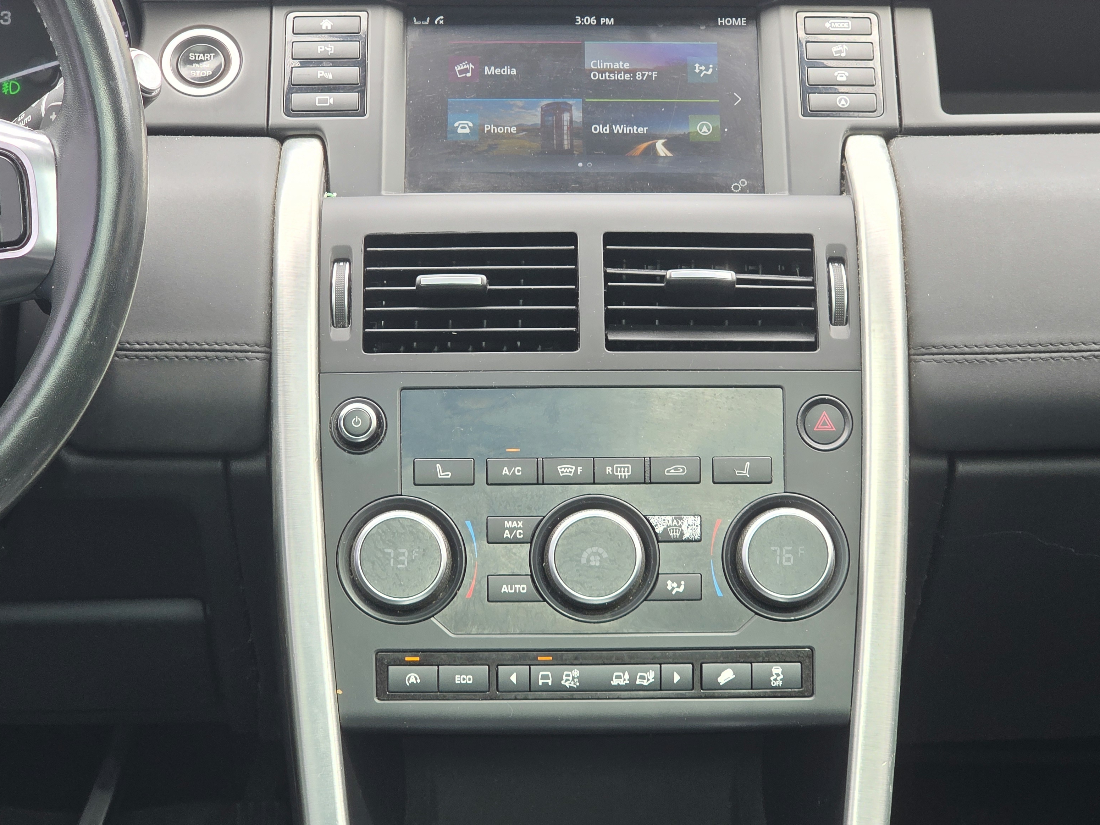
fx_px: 2828
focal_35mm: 89
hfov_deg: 22.0
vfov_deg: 16.6
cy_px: 415
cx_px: 563
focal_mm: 7.9
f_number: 2.4
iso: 64
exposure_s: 1/120
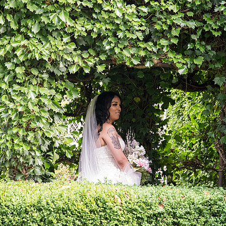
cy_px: 113
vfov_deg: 19.3
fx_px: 665
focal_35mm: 90
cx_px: 110
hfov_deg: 19.3
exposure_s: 1/320
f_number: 4
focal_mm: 70
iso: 4000
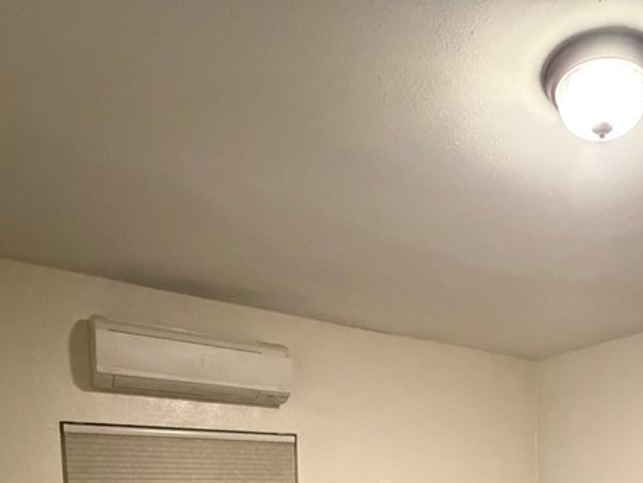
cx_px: 529
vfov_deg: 37.9
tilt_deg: -4.3
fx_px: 576
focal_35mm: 31
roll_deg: +1.1
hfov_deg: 53.8
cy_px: 530
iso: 1250
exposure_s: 1/60
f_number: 2.2
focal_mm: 2.22
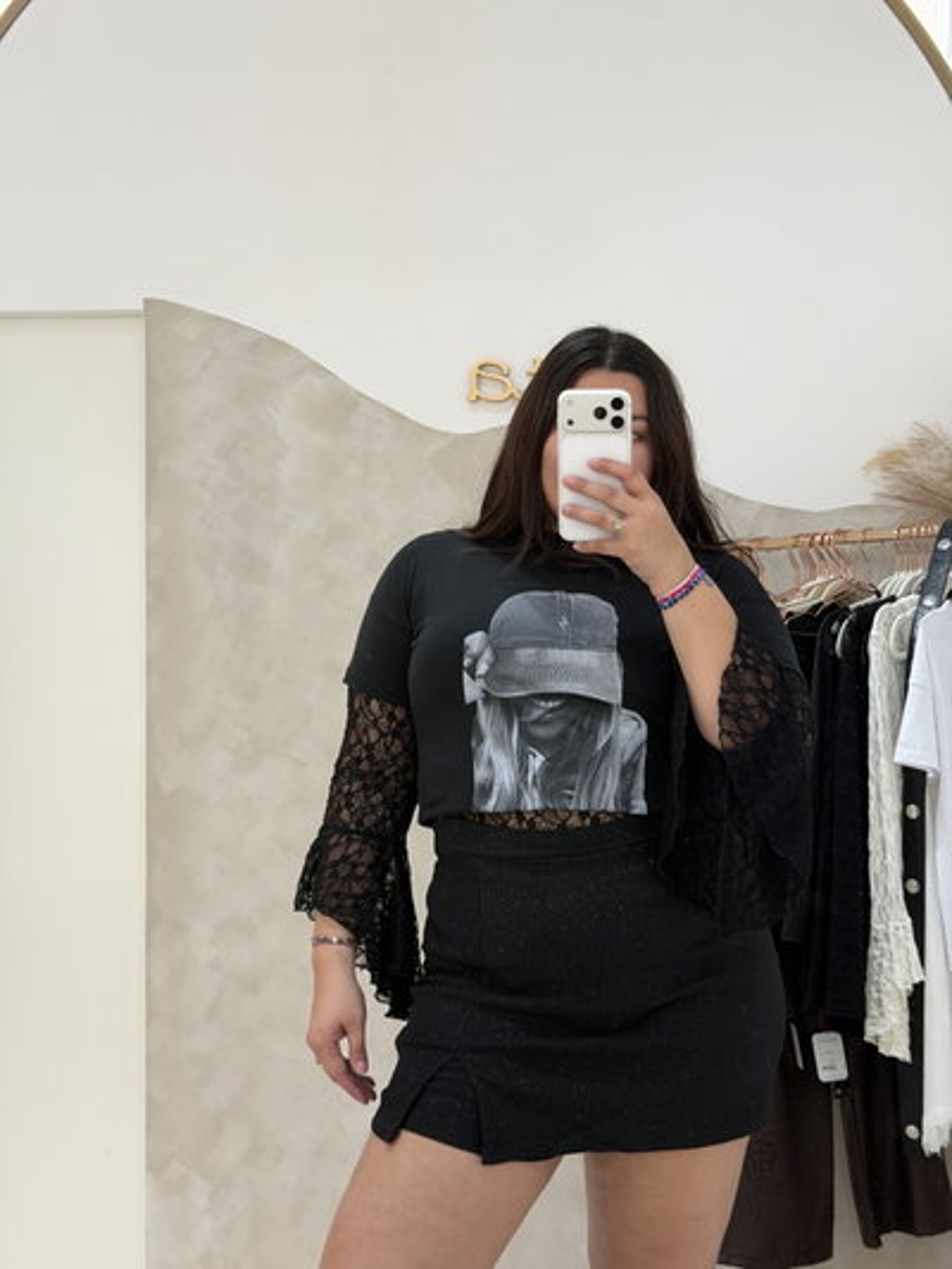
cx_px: 476
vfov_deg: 39.6
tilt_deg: -14.5
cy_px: 634
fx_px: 1759
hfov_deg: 30.3
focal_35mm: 48
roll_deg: +1.7
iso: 50
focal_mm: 6.76
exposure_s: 1/50
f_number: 1.78
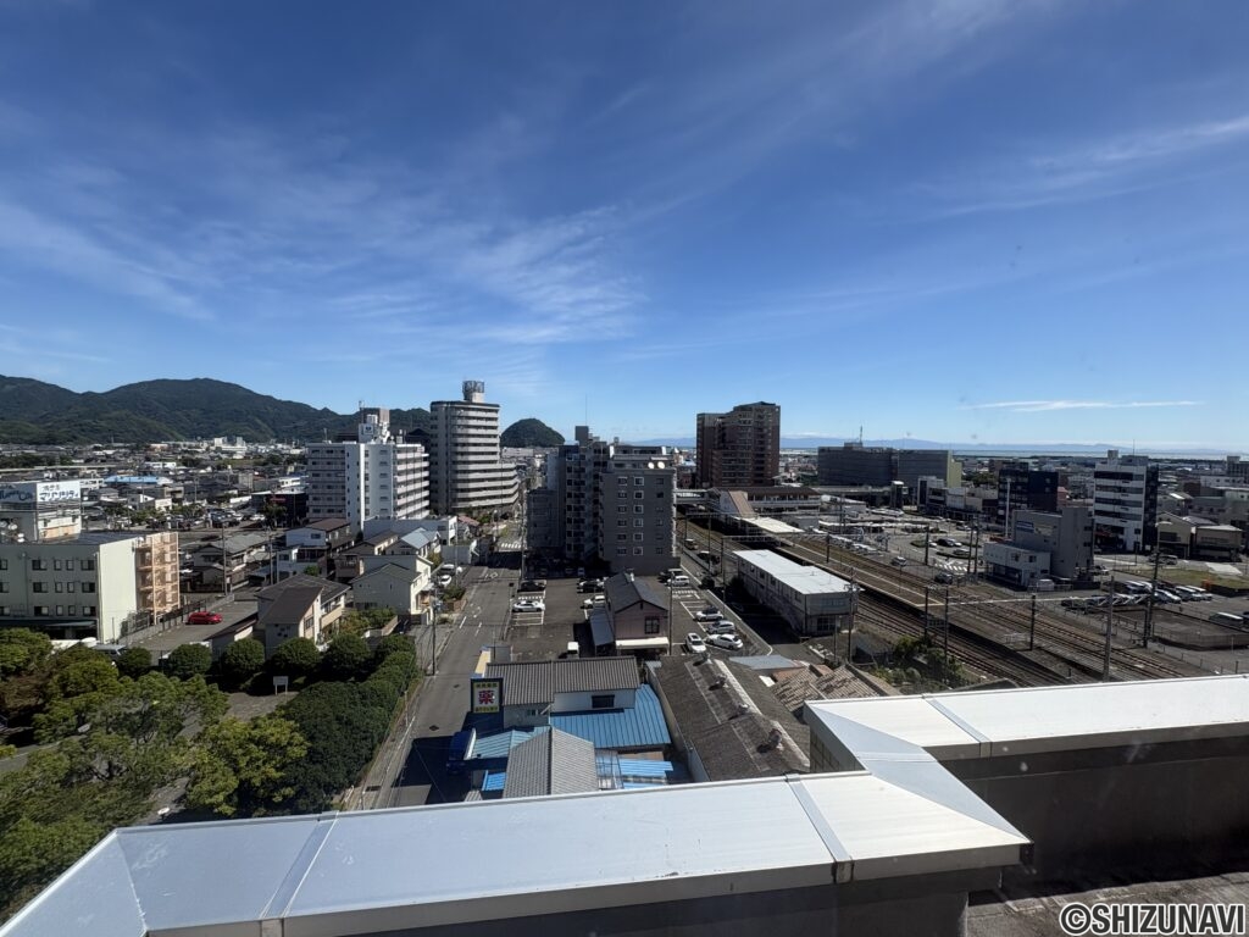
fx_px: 505
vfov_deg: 85.7
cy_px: 468
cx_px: 624
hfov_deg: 102.1
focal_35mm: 14
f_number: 2.2
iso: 40
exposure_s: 1/1880
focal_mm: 2.22
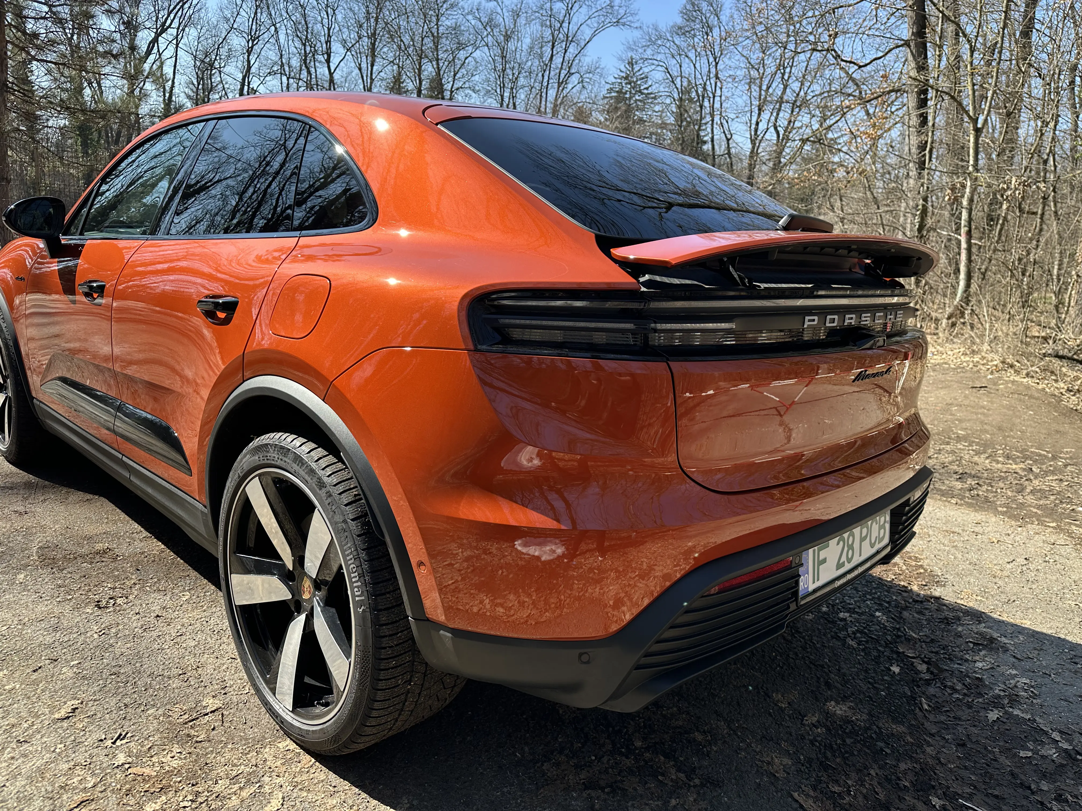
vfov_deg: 56.8
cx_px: 541
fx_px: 750
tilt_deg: -12.9
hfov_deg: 71.6
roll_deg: -3.8
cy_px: 406
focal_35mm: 24
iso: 80
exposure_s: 1/1339
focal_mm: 6.86
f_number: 1.78
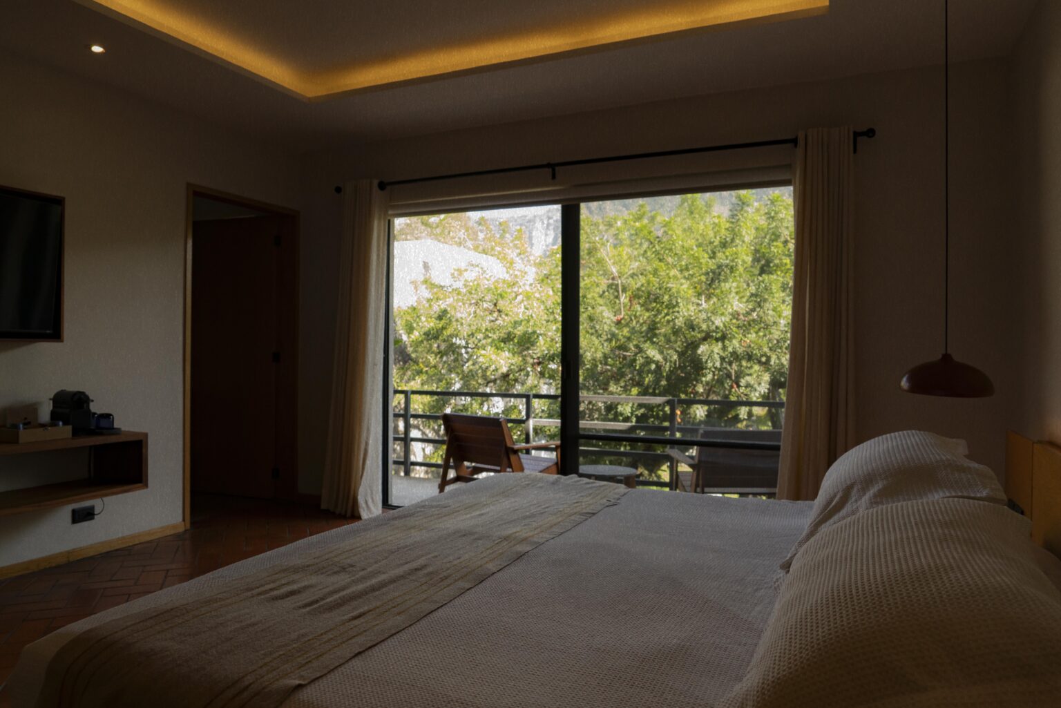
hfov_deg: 73.7
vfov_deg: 53.2
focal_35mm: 24
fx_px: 707
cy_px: 354
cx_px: 530
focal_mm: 24
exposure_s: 1/320
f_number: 5.6
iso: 2500
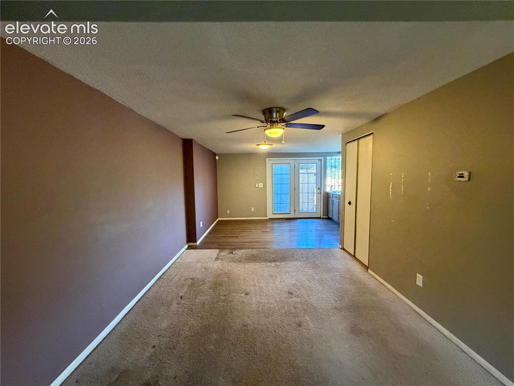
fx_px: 208
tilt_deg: -4.7
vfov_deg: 85.7
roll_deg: +1.2
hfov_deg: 102.1
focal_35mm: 14
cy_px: 193
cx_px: 257
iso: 500
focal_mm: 2.22
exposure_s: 1/60
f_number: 2.2
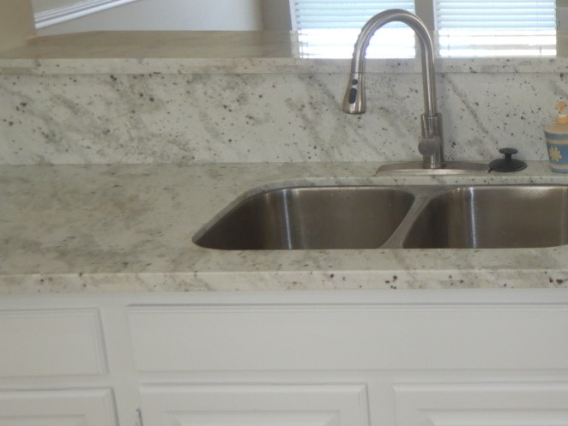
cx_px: 665
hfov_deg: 29.1
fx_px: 952
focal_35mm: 58
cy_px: 111
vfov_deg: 25.0
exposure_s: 1/30
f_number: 2.8
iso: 125
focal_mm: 4.3
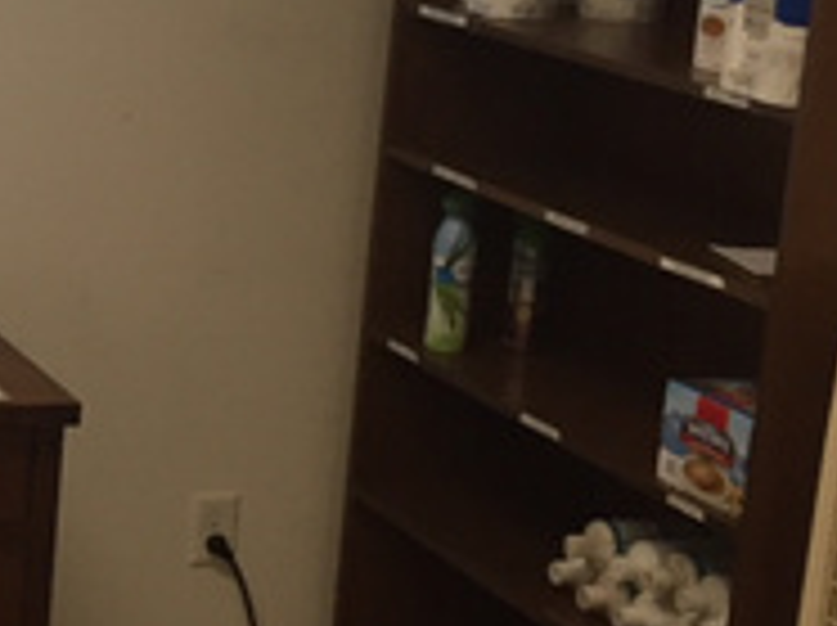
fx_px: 2415
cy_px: 167
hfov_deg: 17.2
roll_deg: -1.0
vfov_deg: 14.7
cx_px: -508
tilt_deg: -14.6
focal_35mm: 100
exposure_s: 1/30
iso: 80
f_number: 2.2
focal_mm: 4.15
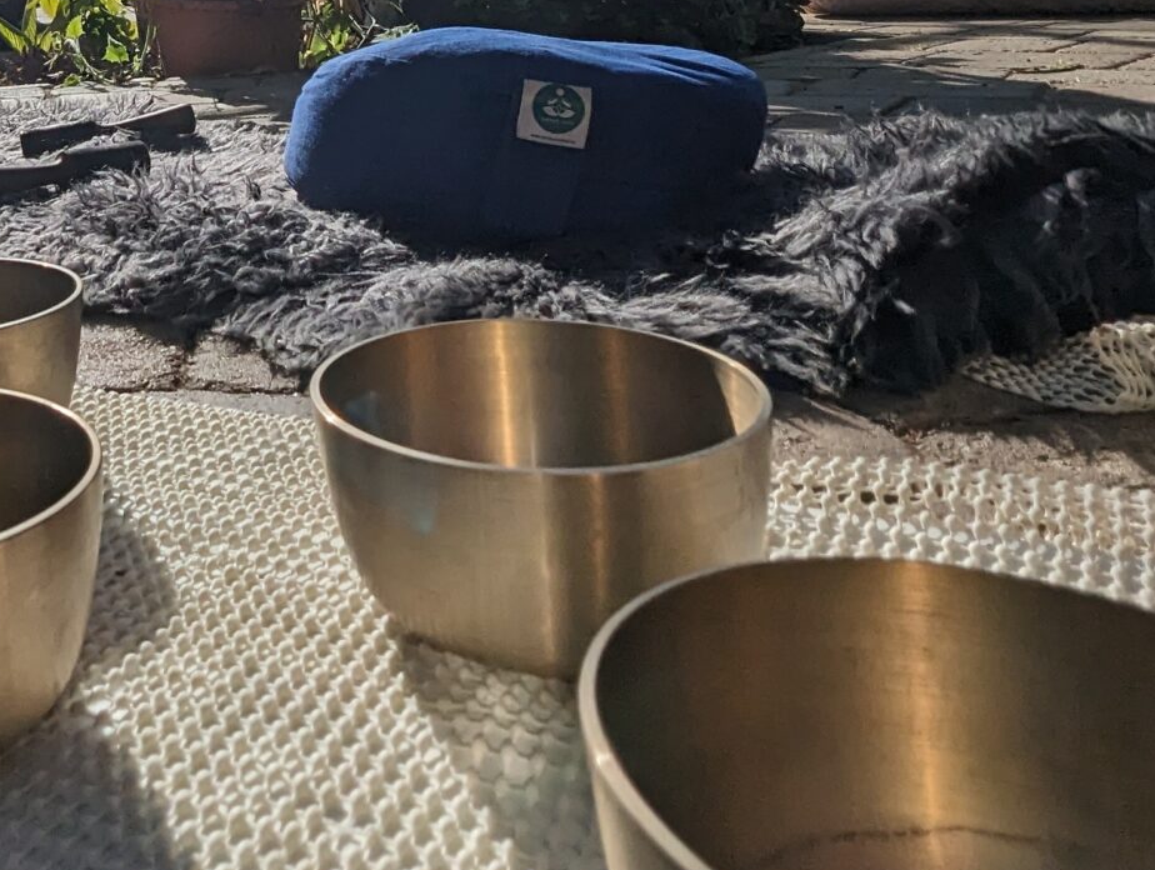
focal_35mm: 36
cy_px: -86
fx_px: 1203
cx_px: 140
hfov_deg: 46.8
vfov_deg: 34.4
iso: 44
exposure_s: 1/4651
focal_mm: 1.95
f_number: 2.2
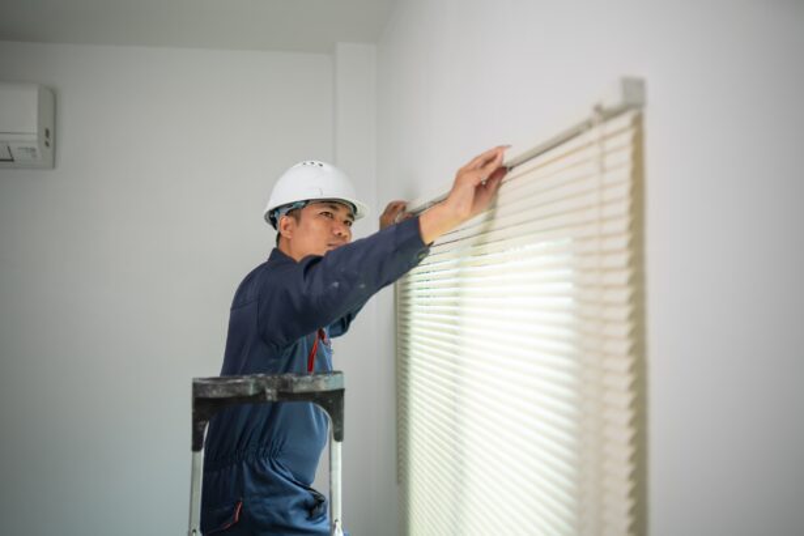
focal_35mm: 35
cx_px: 402
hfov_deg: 54.4
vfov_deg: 37.9
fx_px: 782
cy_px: 268
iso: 200
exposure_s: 1/200
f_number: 2.8
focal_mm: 35
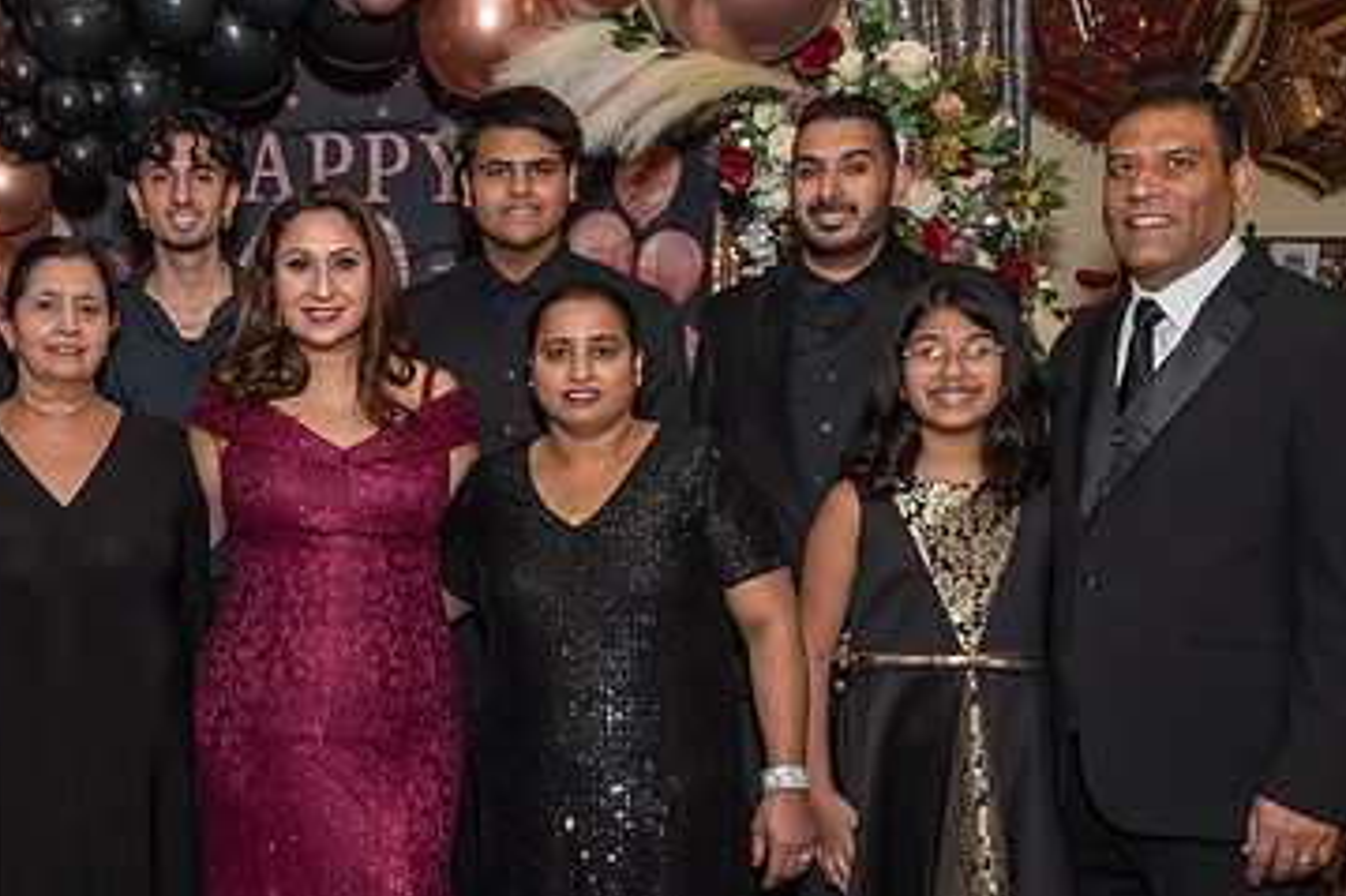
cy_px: 557
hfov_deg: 40.8
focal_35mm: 47
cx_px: 353
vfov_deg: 28.5
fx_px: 1756
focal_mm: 17
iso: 500
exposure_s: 1/250
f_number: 9
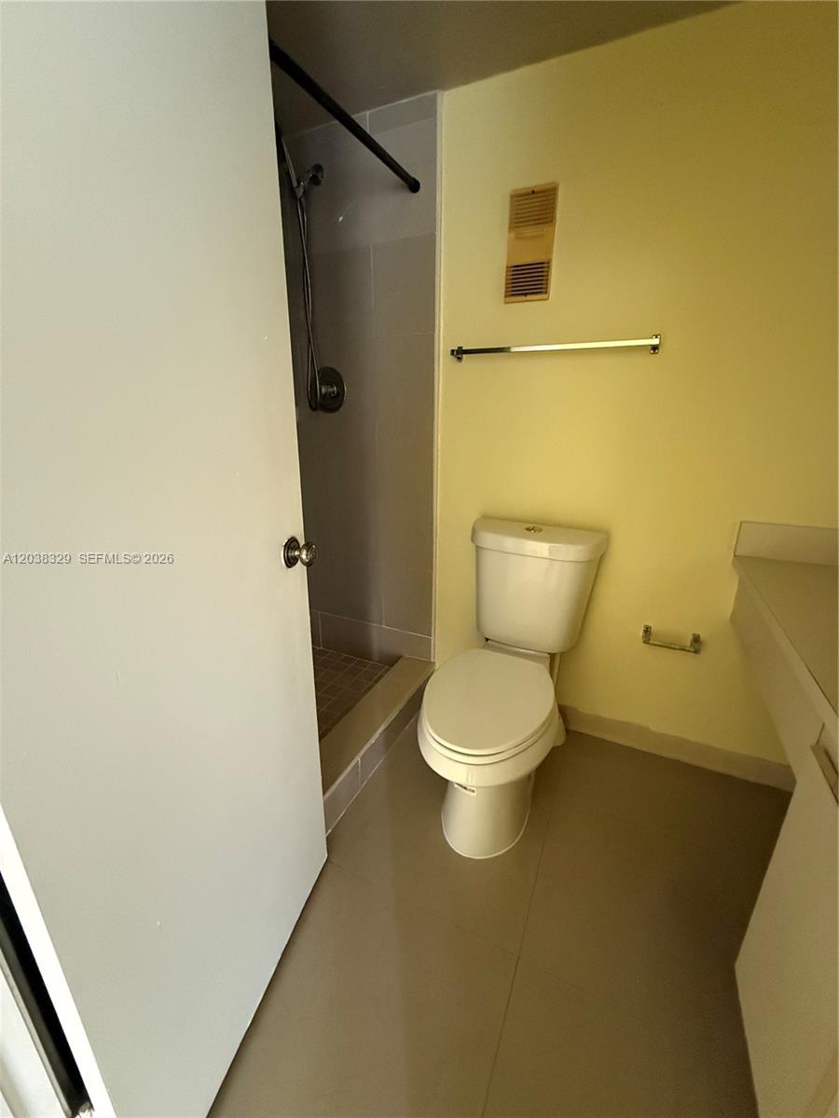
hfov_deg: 85.7
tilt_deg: -18.2
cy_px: 559
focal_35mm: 14
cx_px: 420
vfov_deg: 102.1
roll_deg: -0.8
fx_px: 452
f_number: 2.2
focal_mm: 2.22
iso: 1250
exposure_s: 1/60
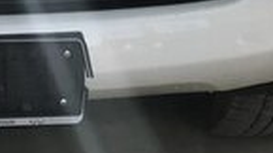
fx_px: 1005
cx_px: -92
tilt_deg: -0.7
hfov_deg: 14.7
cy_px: -182
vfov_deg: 8.1
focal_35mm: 139
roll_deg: +0.1
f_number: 1.8
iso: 20
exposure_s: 1/481
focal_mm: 3.99
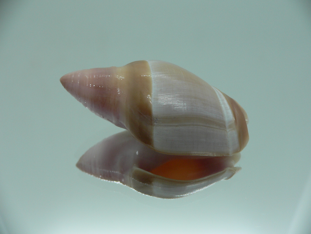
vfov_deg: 40.7
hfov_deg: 52.6
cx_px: 156
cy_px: 117
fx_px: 314
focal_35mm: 35
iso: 80
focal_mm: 4.6
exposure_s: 1/60
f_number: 2.8
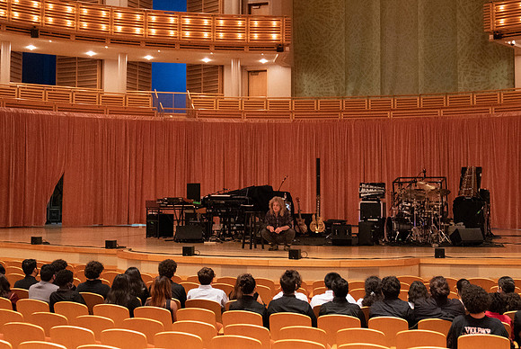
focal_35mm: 55
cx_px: 243
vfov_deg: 24.8
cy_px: 141
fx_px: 790
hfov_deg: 36.5
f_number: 2.8
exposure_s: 1/160
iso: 12800
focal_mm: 34
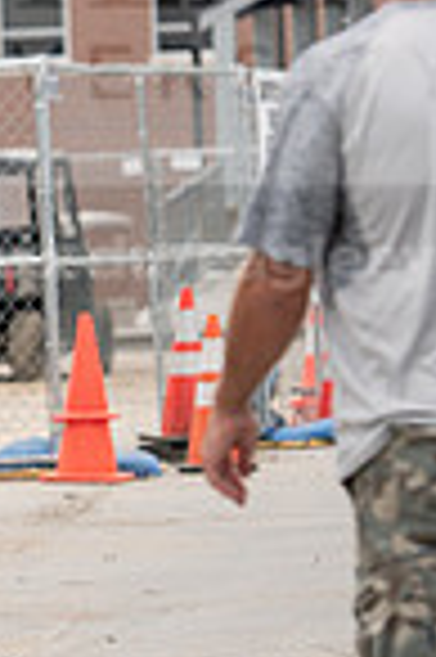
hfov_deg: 3.0
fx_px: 8121
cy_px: 353
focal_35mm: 446
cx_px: -580
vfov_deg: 4.6
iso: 64
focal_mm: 112
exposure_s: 1/200
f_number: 3.5
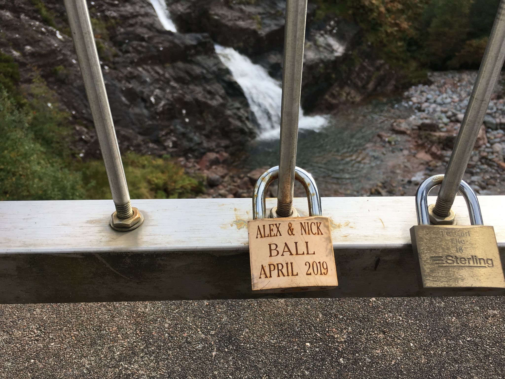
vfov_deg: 48.2
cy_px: 190
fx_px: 423
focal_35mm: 29
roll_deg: +0.4
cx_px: 252
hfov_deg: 61.7
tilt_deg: -30.1
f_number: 2.2
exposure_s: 1/810
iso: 25
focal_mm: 4.15
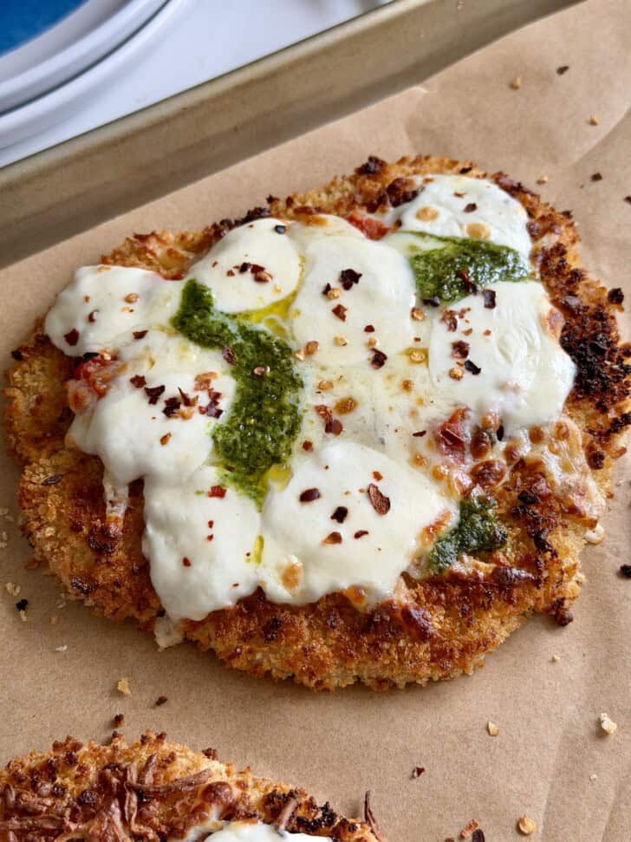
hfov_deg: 30.3
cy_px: 421
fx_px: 1167
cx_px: 316
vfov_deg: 39.7
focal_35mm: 48
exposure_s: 1/121
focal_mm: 6.8
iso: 80
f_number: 1.8
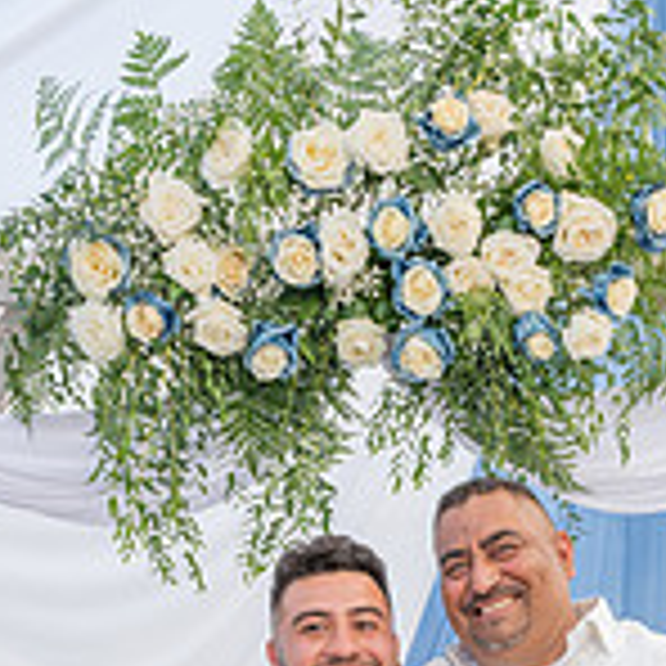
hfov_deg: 27.3
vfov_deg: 23.4
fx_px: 1350
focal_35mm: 62
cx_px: 504
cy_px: 936
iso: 200
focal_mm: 24
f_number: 5.6
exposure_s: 1/125
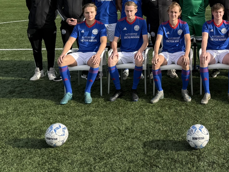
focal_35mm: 54
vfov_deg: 25.6
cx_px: 196
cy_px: -4
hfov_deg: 34.0
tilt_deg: -3.2
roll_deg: +0.3
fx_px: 357
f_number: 1.78
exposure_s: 1/2370
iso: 80
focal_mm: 6.76
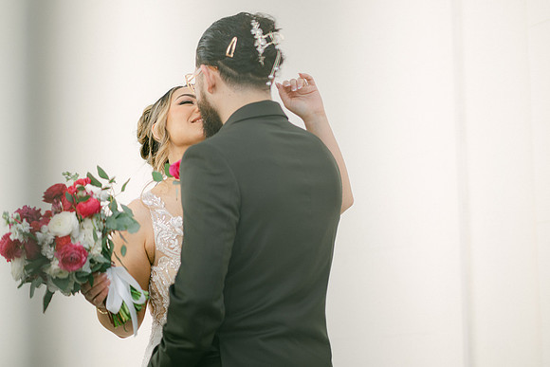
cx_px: 275
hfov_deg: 23.9
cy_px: 184
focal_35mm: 85
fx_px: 1299
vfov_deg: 16.1
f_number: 1.8
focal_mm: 85
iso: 80
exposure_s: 1/1600
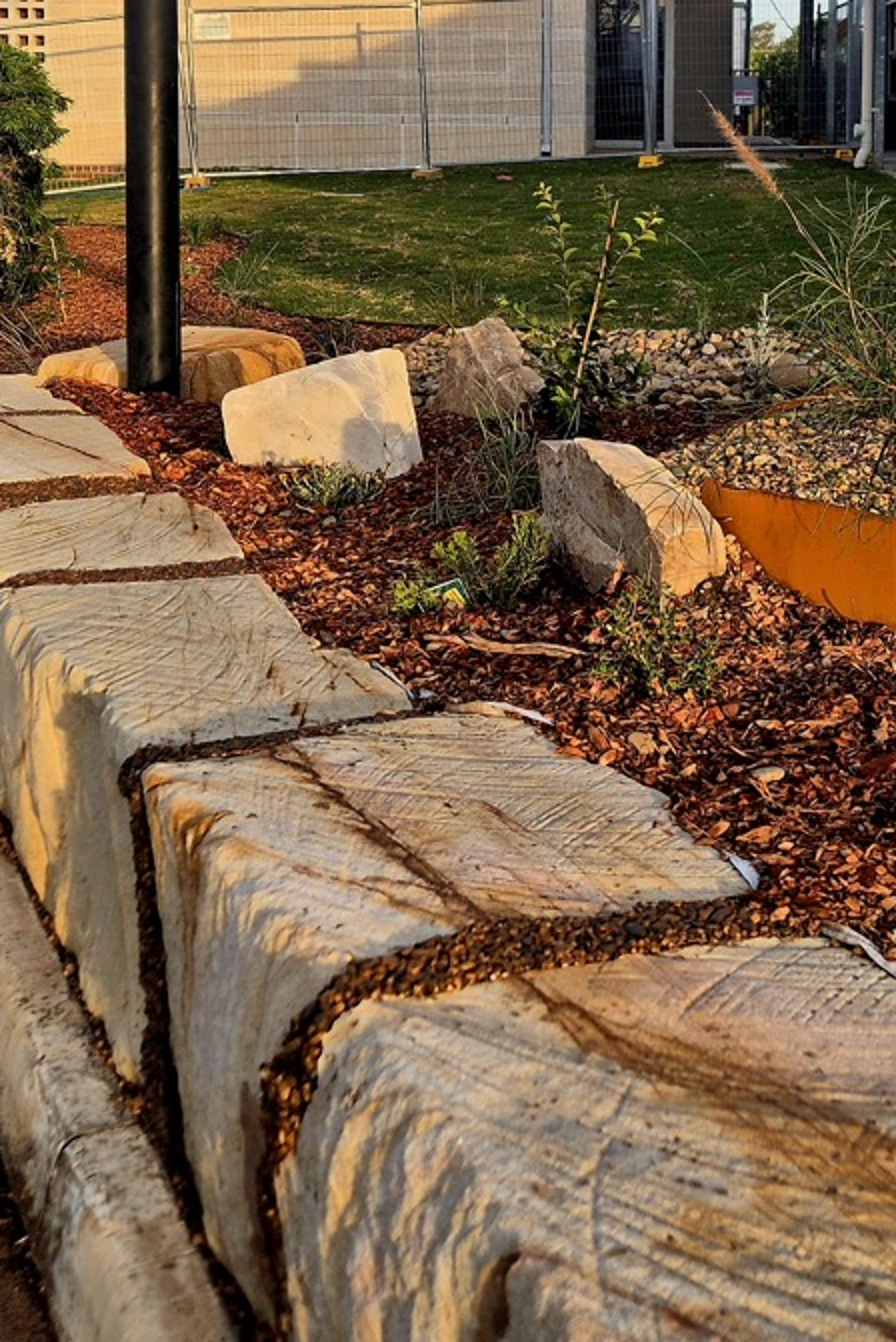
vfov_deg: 33.7
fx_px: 2126
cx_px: 744
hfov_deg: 23.4
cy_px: 214
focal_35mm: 57
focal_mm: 5.4
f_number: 1.8
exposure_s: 1/455
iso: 25
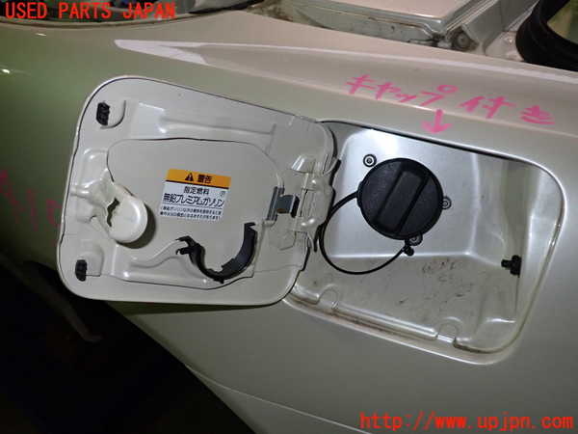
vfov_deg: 46.8
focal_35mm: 30
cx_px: 289
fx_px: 501
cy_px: 217
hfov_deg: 60.0
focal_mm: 5.4
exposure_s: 1/30
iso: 320
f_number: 6.3
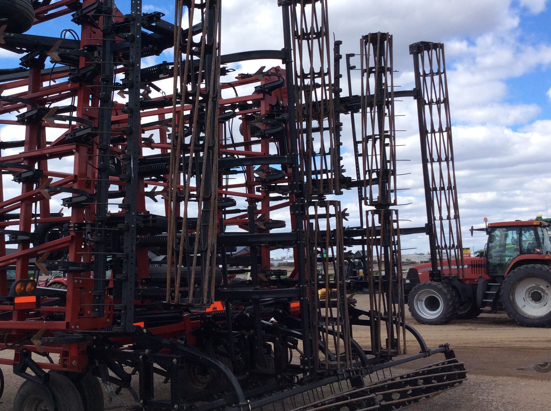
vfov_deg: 32.1
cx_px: 193
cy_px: 183
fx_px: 715
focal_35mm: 45
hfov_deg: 41.7
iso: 32
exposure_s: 1/1466
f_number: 2.4
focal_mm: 3.3
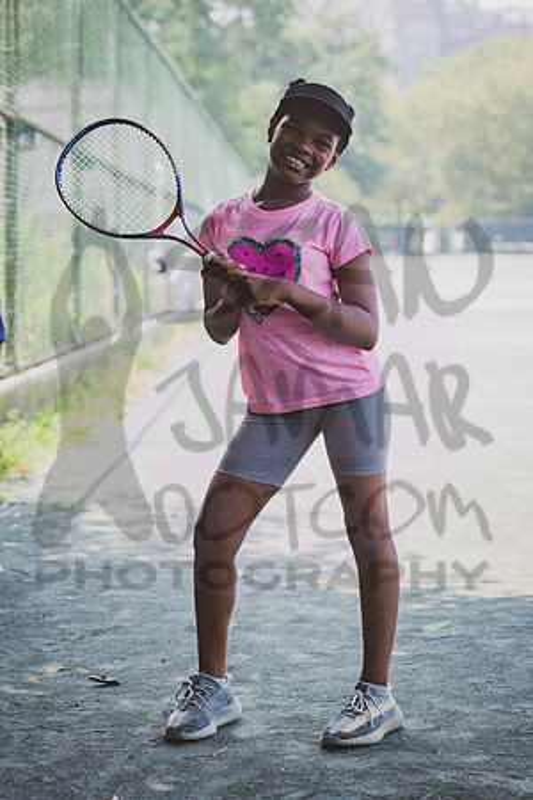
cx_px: 266
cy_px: 400
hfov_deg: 17.1
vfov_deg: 25.4
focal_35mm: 80
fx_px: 1777
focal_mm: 80
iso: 200
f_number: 4.5
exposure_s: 1/400
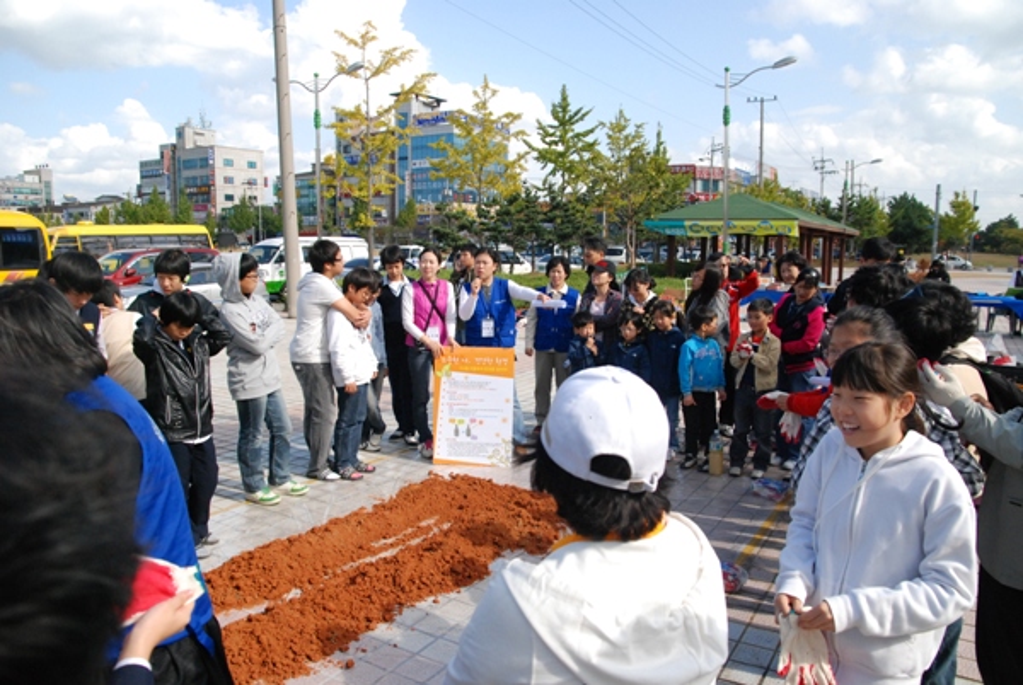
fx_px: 726
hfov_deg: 70.4
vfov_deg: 50.6
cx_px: 512
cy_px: 342
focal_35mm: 26
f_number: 4.5
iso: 800
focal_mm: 17
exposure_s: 1/2500
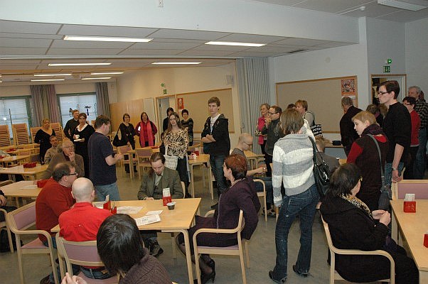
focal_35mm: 27
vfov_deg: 47.8
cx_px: 214
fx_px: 321
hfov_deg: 67.4
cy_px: 142
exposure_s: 1/100
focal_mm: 18
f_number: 7.1
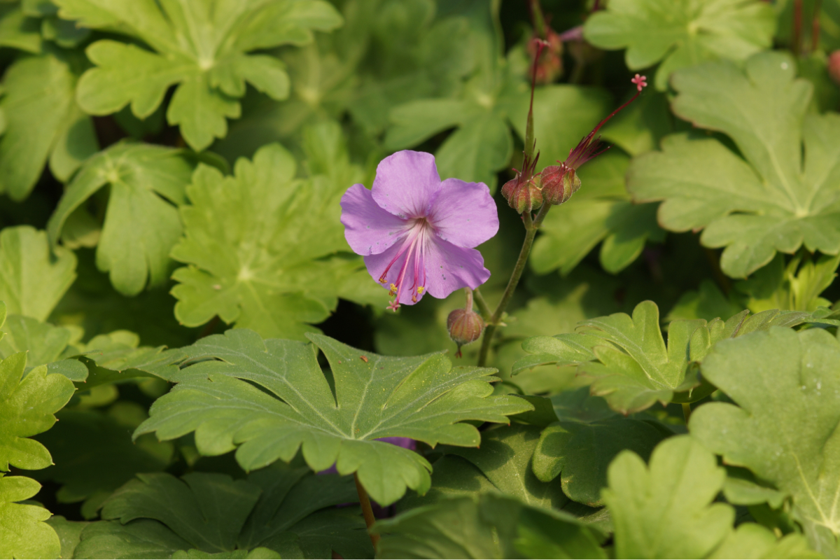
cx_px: 420
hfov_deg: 13.7
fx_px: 3500
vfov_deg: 9.1
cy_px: 280
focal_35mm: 150
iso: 100
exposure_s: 1/160
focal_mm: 100
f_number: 6.3
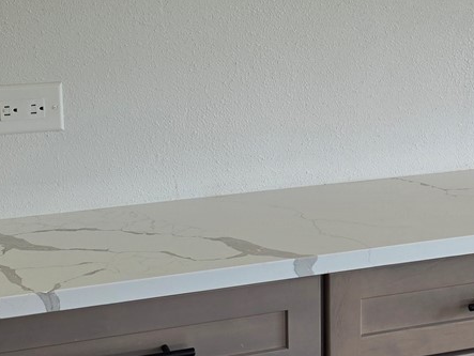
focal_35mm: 83
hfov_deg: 23.0
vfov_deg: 17.7
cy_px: 108
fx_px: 1137
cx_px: 421
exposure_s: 1/120
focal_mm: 6.3
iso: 64
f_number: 1.7
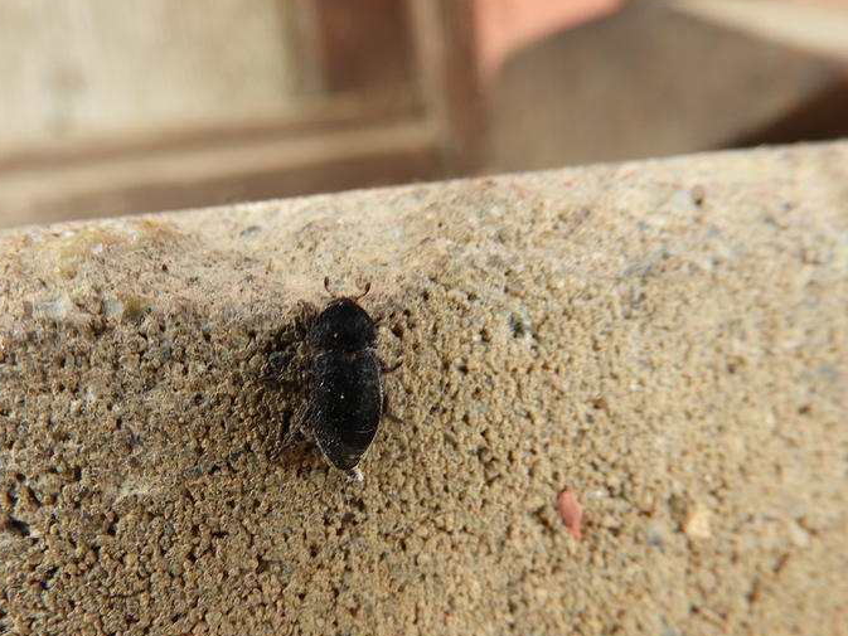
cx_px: 337
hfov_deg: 48.7
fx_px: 931
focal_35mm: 38
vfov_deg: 37.6
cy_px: 372
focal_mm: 5.4
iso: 100
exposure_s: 1/40
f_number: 3.5
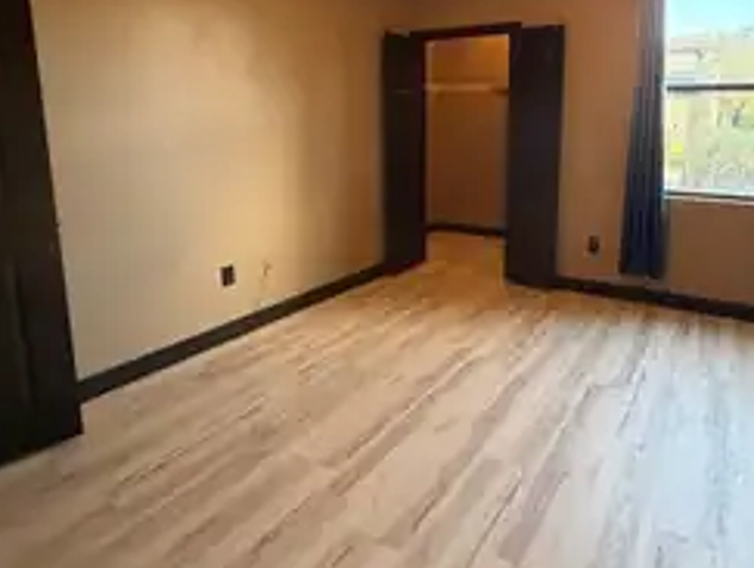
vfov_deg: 58.1
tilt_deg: -9.0
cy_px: 205
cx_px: 459
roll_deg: -0.2
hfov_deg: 72.9
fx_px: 502
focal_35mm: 23
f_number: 2.2
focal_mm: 2.22
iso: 320
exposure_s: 1/60
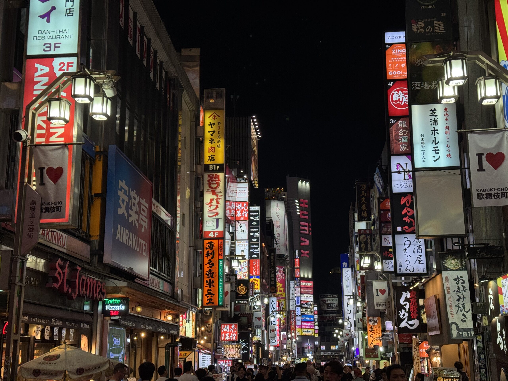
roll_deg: +0.5
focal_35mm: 48
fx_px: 704
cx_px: 254
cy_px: 190
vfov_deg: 30.3
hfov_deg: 39.7
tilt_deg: +13.9
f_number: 1.78
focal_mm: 6.76
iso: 50
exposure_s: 1/100
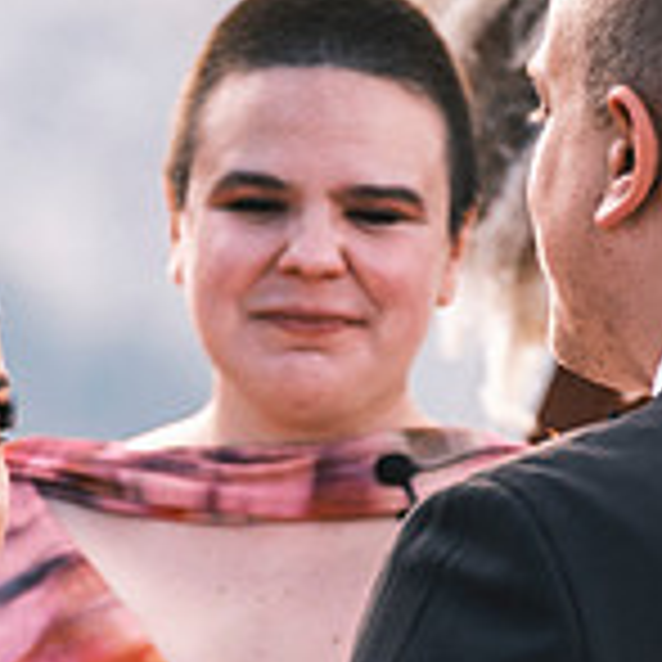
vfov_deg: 2.6
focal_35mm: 678
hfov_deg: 2.6
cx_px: 293
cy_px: 759
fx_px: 14670
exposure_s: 1/900
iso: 400
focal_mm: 134.4
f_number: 2.8
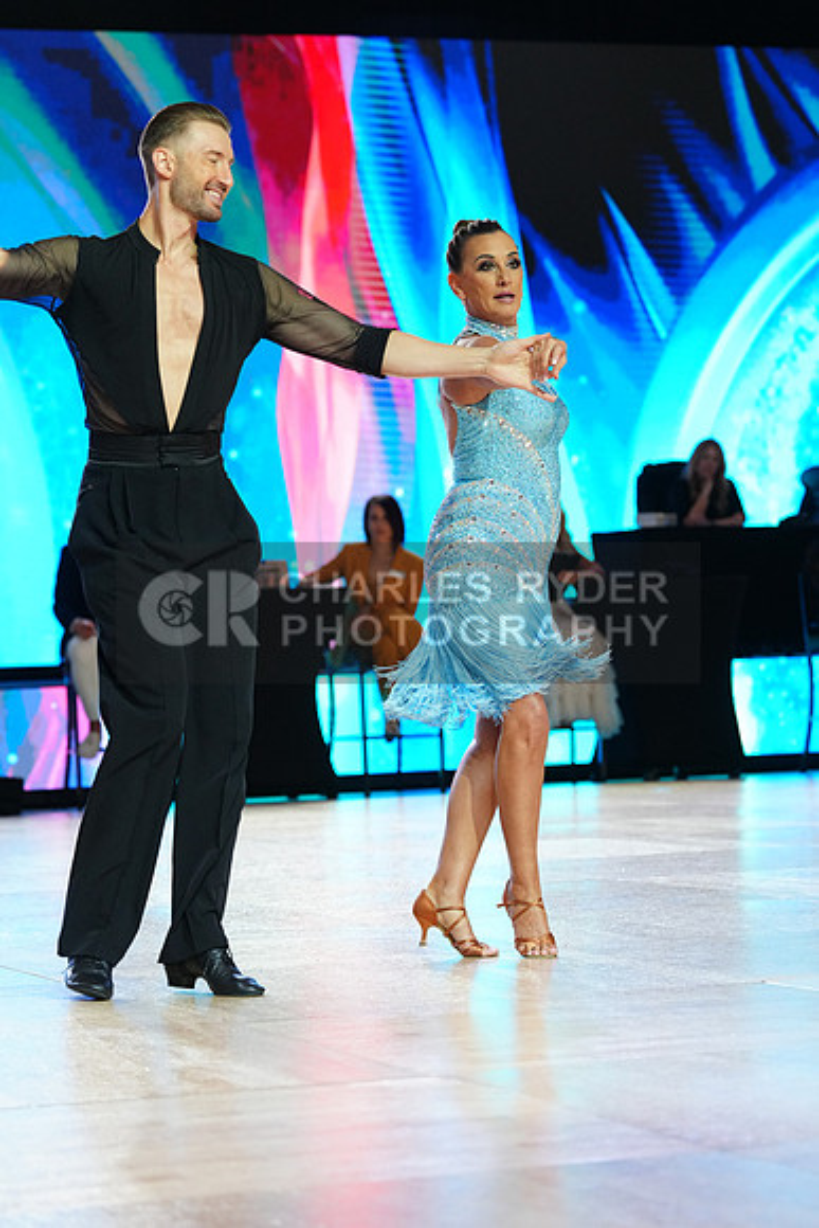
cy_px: 614
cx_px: 410
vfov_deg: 18.4
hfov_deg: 12.3
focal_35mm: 111
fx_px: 3785
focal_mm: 111
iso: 2500
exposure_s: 1/320
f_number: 4
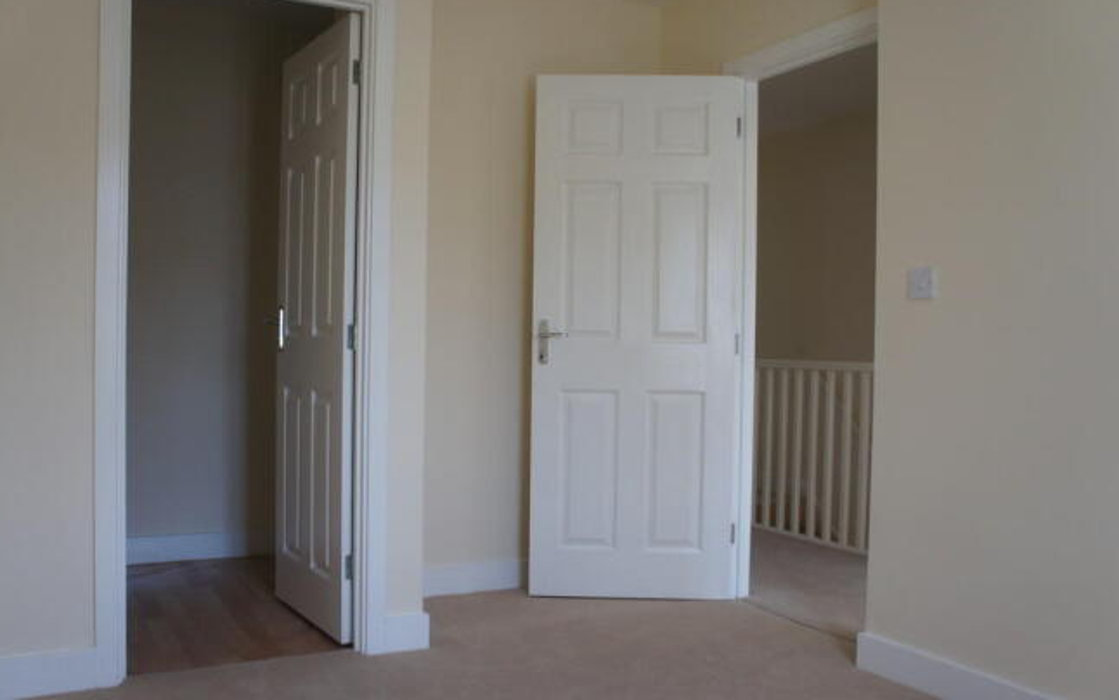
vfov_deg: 40.6
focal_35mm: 31
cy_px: 357
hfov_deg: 61.2
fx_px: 946
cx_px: 554
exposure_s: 1/100
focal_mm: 20
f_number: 5
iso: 400
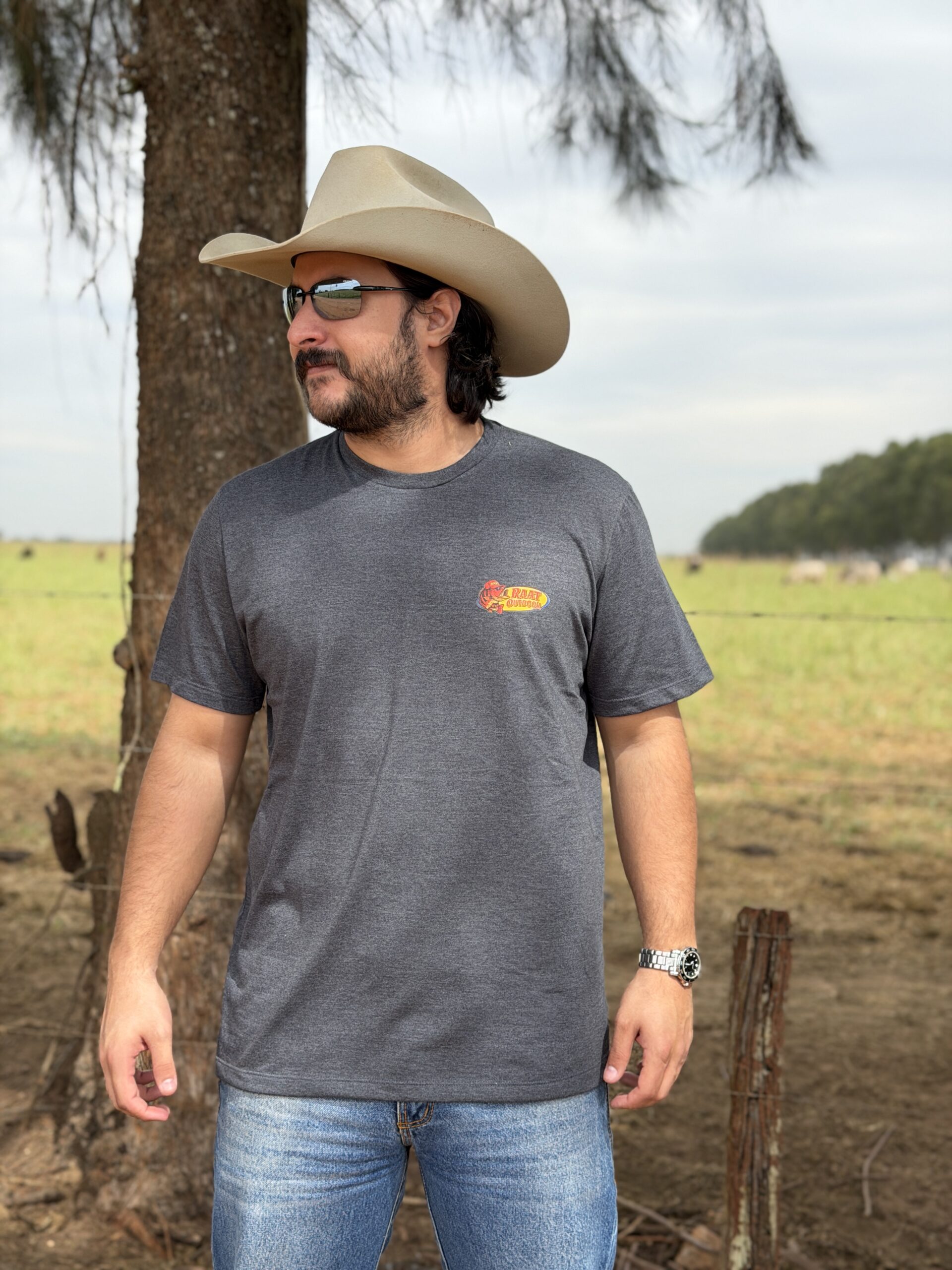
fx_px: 1760
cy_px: 635
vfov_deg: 39.7
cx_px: 476
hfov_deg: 30.3
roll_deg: -0.7
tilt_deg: -3.0
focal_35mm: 48
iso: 64
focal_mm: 6.76
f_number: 1.78
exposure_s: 1/2976
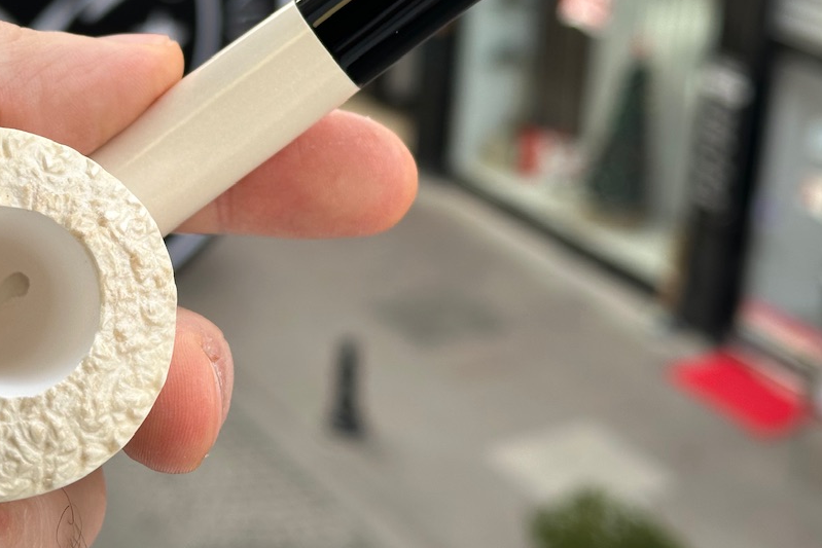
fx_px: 1827
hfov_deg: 25.2
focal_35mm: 80
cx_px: 266
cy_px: 96
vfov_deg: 16.9
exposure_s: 1/467
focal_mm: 6.86
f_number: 1.78
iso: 64
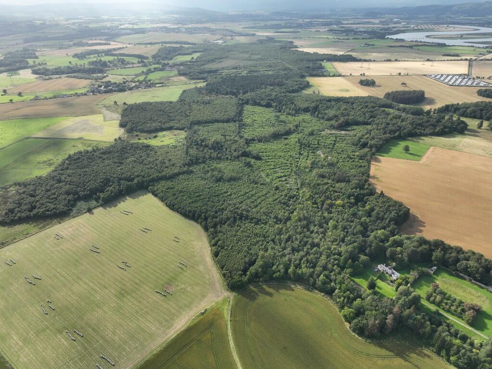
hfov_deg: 71.6
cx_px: 246
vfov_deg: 56.8
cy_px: 184
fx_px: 341
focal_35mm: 24
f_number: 2.8
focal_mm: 12.29
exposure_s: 1/1000
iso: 130
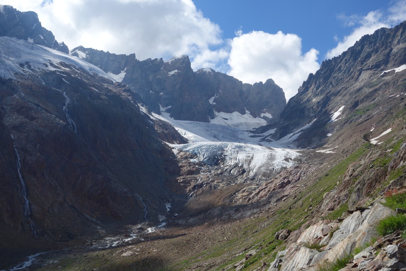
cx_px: 203
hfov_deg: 45.4
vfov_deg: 31.2
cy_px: 136
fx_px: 485
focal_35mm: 43
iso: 125
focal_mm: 15.82
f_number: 5.6
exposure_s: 1/640
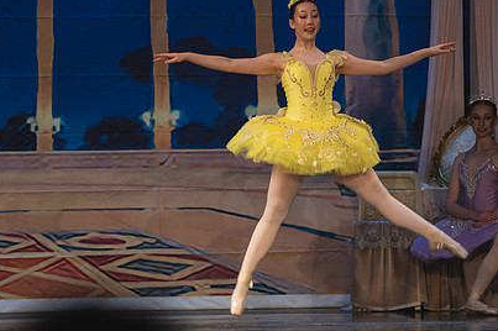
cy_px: 146
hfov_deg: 5.2
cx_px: 310
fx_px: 5515
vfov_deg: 3.4
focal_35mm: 399
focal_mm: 185
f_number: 4
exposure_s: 1/320
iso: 1400
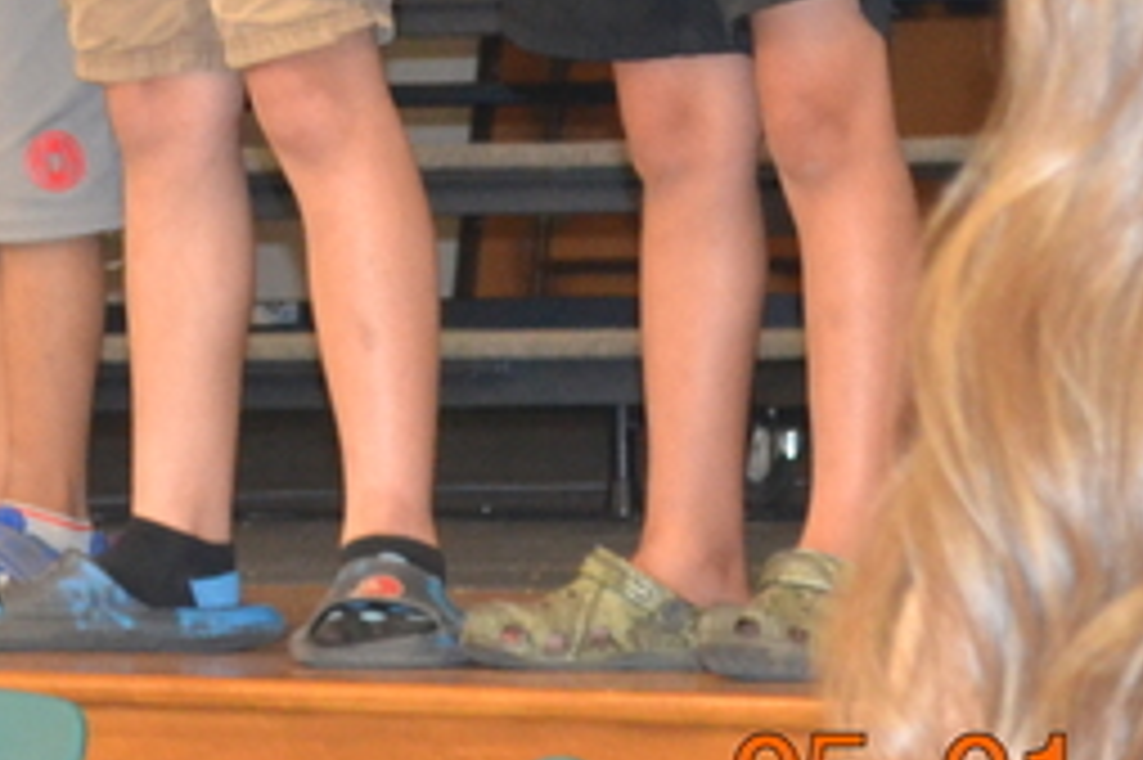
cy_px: -515
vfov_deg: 4.1
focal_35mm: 333
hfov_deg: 6.1
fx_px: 10566
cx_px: -436
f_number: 5.6
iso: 1800
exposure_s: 1/60
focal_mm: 55
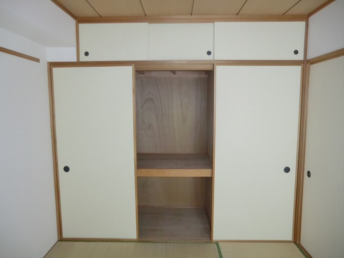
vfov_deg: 56.8
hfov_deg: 71.6
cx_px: 172
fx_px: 239
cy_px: 129
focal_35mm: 24
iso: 400
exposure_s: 1/60
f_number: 3.2
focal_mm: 4.3
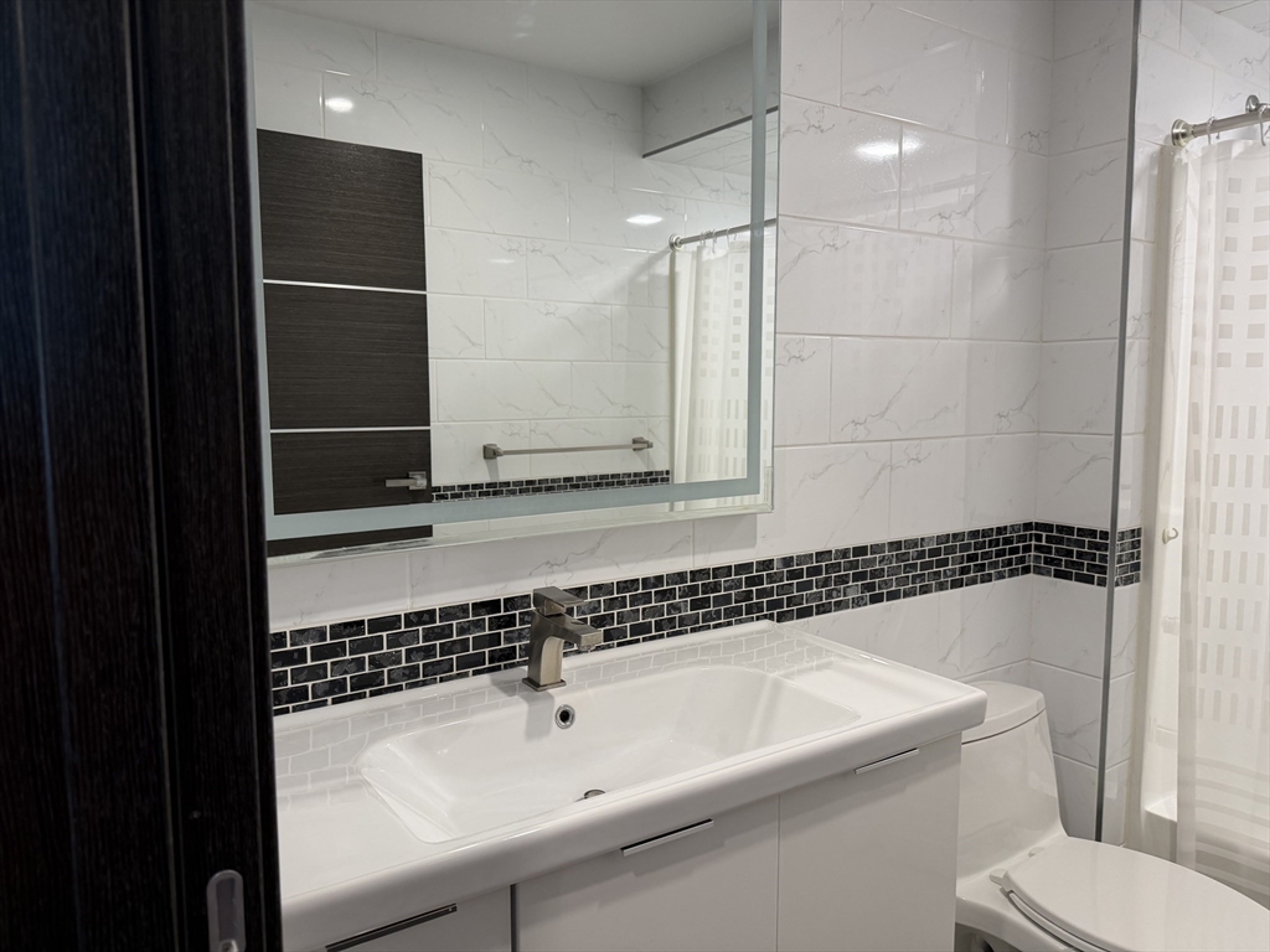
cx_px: 635
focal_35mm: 24
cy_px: 476
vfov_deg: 56.8
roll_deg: +0.7
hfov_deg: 71.6
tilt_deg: -5.9
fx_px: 881
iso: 200
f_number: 1.78
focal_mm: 6.76
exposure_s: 1/120
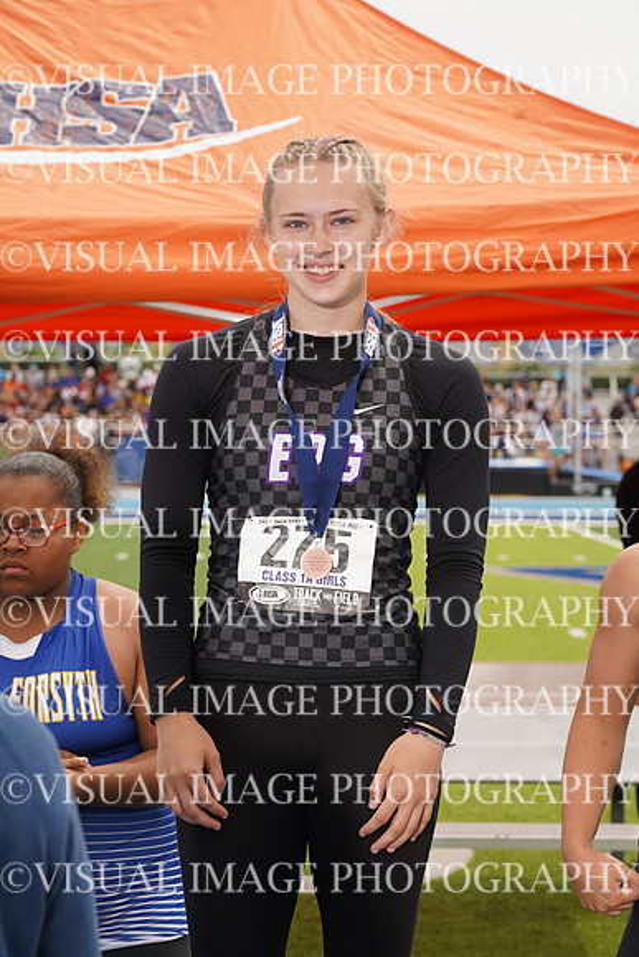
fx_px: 2794
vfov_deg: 19.5
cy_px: 478
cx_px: 320
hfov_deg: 13.0
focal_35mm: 105
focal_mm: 105
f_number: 8
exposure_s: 1/200
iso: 100
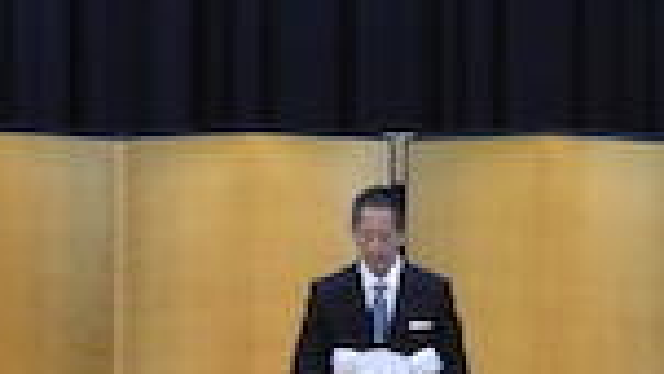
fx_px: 10143
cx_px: 246
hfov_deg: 3.7
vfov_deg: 2.1
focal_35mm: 576
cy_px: 194
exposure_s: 1/15
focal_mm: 35.8
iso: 640
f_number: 5.3
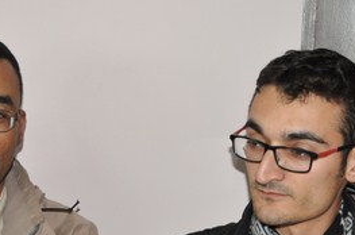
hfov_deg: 21.4
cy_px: 244
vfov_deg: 14.1
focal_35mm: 95
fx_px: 935
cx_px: 113
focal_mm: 26
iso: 800
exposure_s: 1/60
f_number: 4
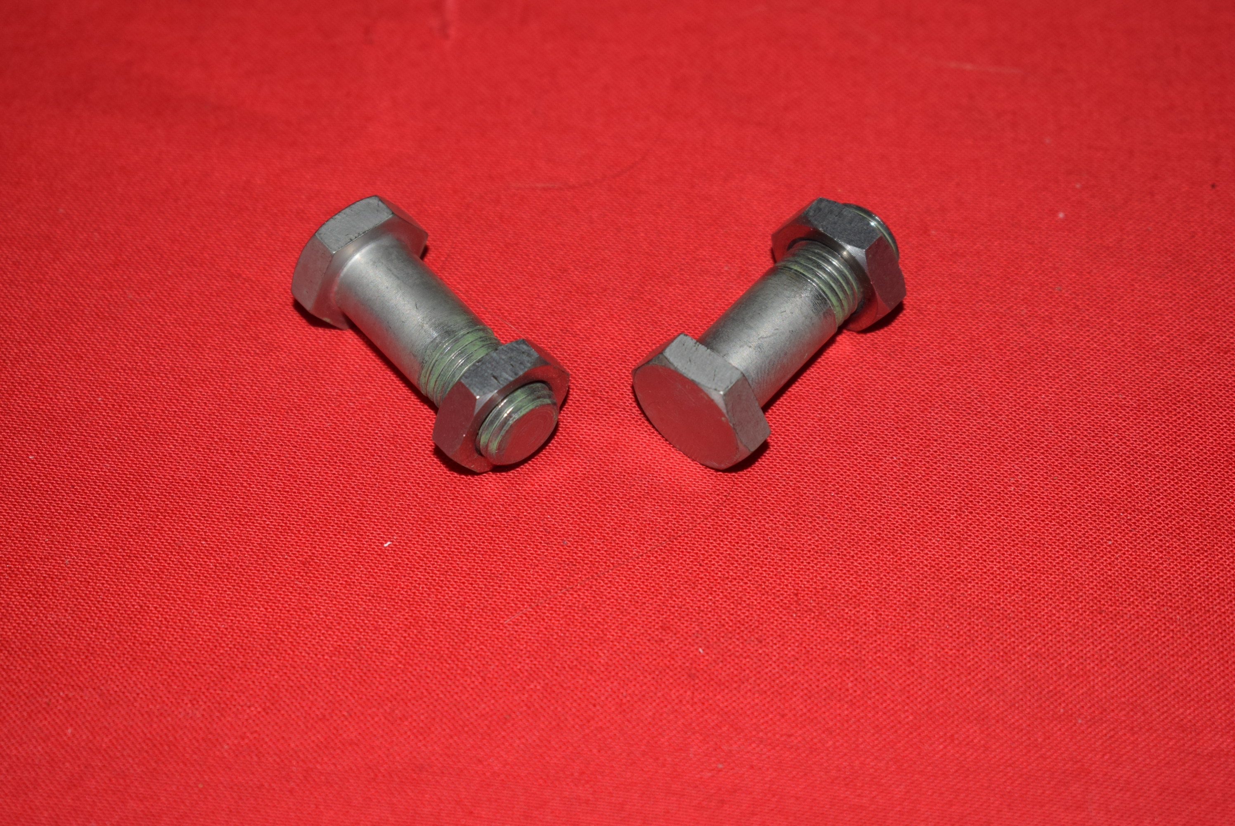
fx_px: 2832
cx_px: 618
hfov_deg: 24.6
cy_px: 413
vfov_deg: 16.6
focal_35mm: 82
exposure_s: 1/200
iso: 400
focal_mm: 55
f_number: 5.6
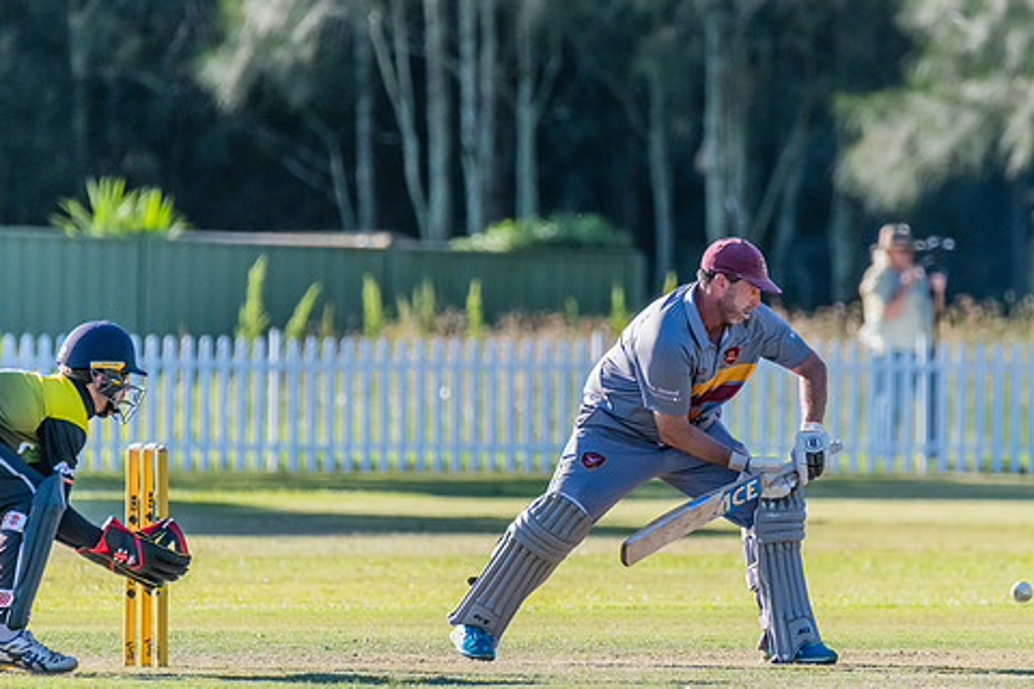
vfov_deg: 2.0
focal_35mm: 683
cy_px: 373
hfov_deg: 3.0
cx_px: 574
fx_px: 19616
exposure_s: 1/4000
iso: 2000
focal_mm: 500
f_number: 6.3
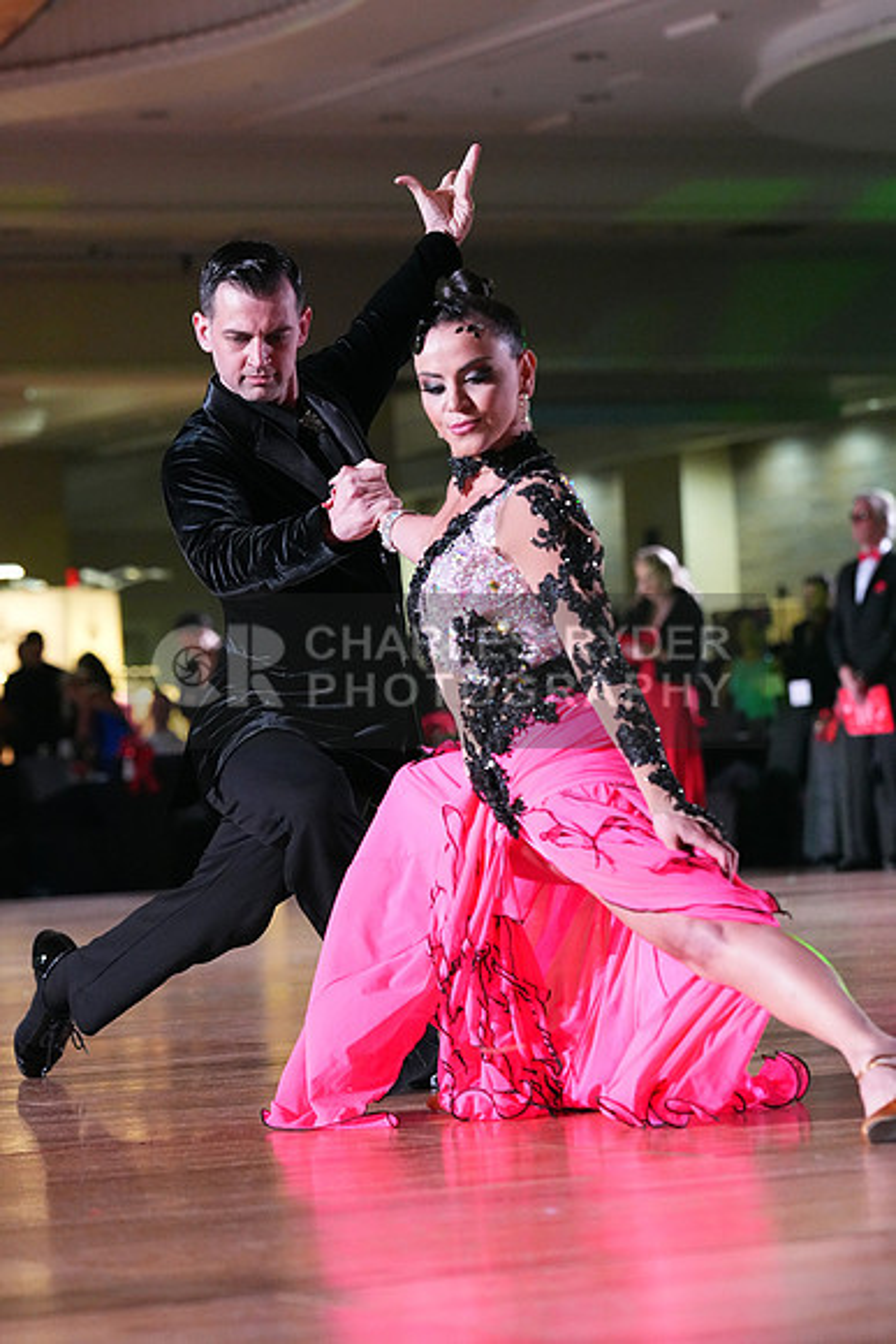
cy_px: 672
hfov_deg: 9.9
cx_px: 448
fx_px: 5149
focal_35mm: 138
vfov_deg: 14.9
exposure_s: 1/400
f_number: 5
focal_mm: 138
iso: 10000
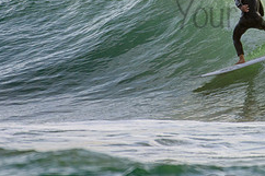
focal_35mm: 1798
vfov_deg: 0.8
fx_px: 13226
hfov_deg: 1.1
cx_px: 288
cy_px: 3
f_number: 5.6
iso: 500
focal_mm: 500
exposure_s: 1/2000
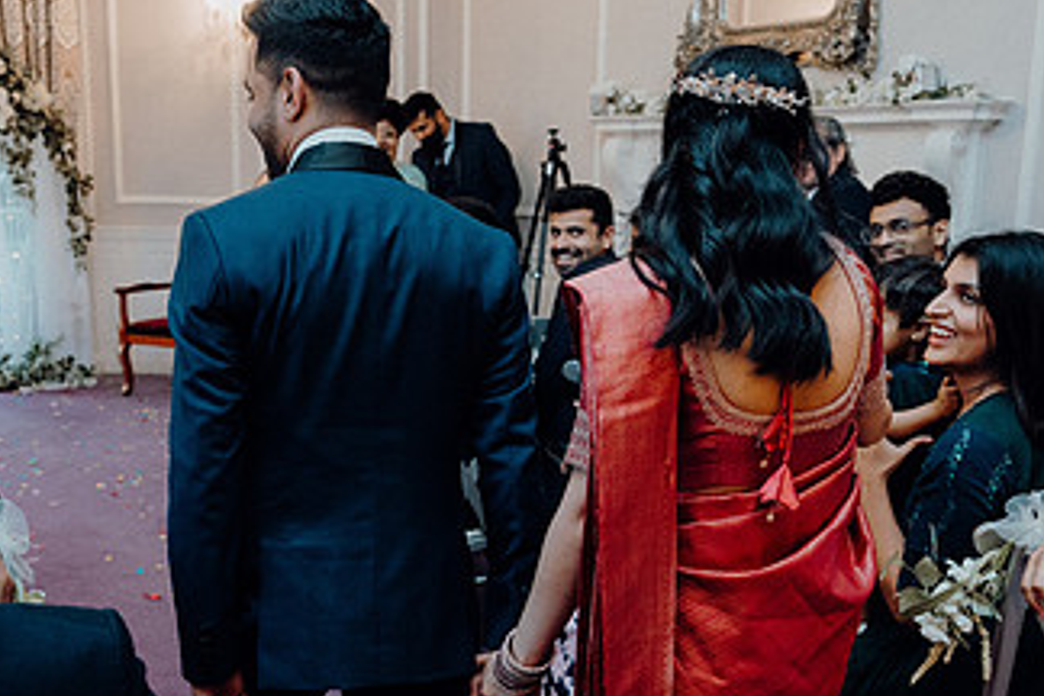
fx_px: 1247
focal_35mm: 43
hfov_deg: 45.0
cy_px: 437
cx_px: 387
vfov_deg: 31.0
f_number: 3.5
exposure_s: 1/200
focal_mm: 24
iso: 2500
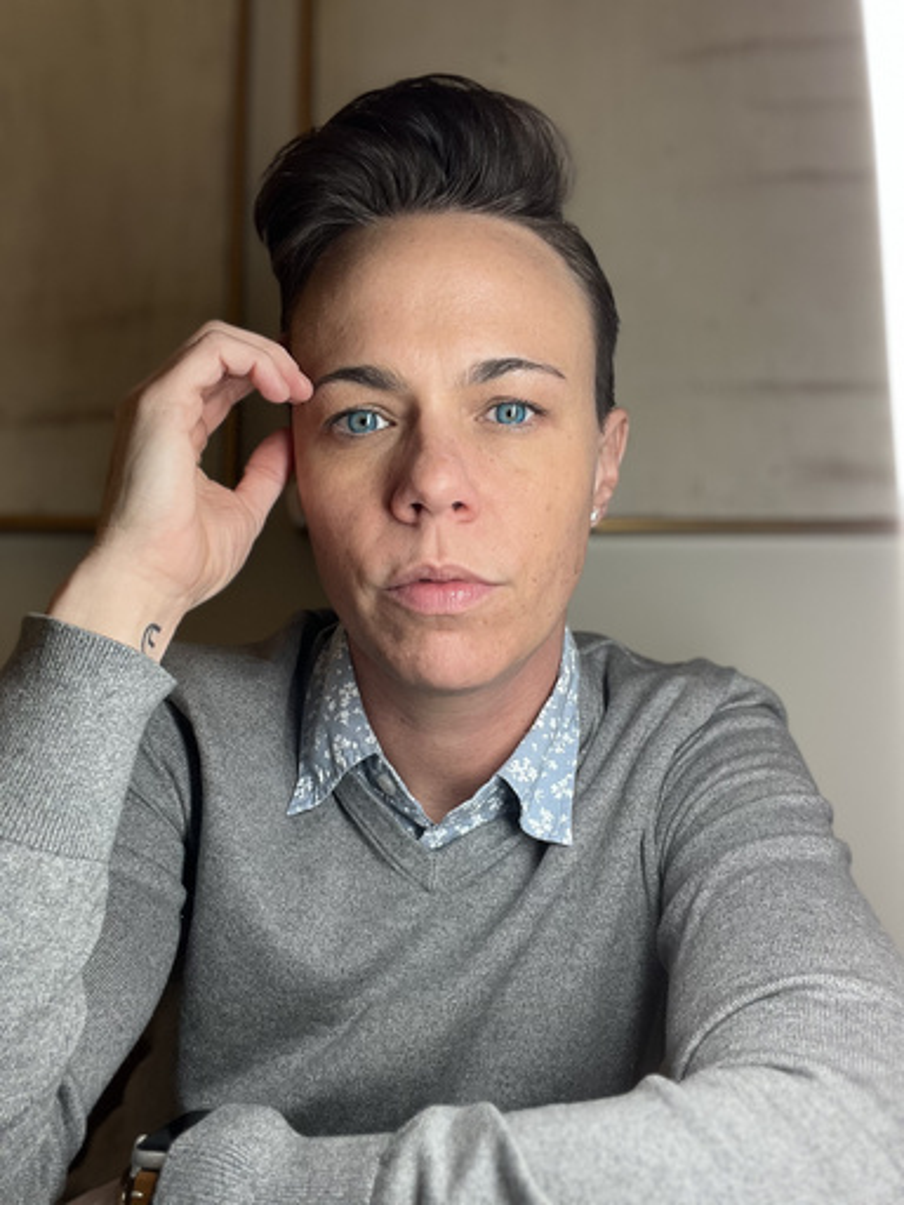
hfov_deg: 46.8
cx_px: 452
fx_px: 1045
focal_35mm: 30
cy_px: 602
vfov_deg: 60.0
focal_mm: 2.71
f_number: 2.2
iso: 64
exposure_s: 1/61
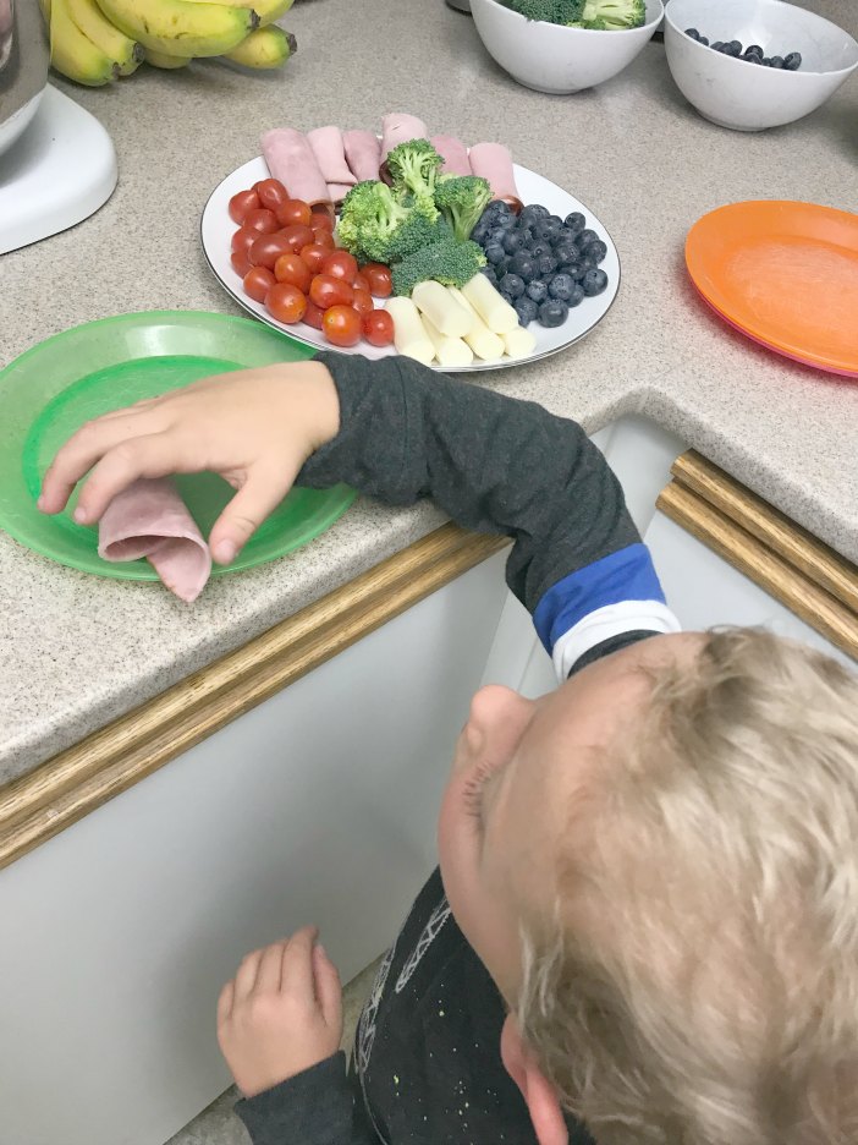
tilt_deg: -48.1
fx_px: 925
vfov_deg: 63.4
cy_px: 572
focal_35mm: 28
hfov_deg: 49.7
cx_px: 429
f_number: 1.8
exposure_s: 1/30
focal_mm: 3.99
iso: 25
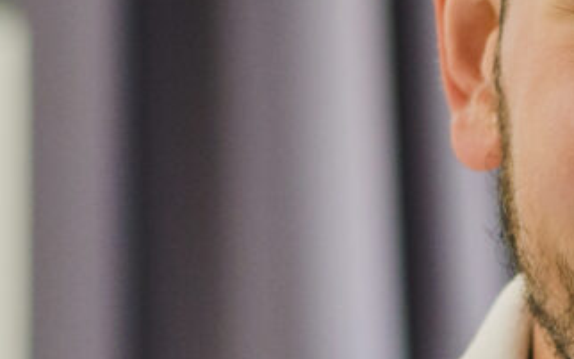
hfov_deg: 5.0
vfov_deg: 3.2
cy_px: 1003
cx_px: 1512
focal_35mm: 405
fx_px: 6333
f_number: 2.8
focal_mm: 50
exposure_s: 1/160
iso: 500
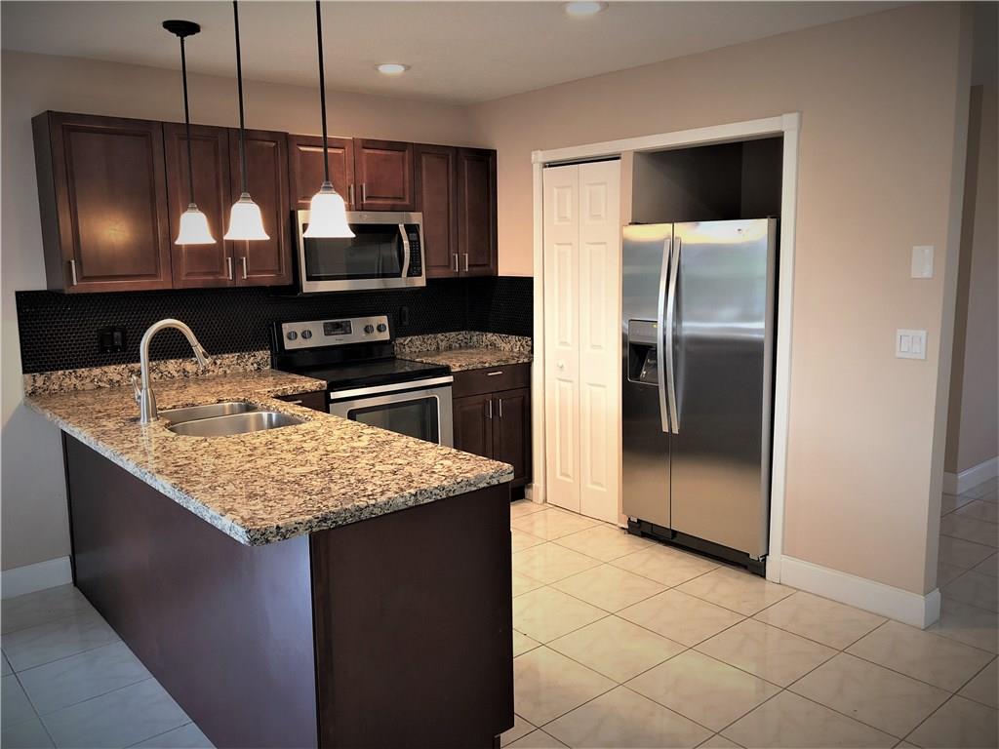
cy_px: 374
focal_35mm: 29
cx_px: 500
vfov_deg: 48.2
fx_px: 837
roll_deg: +0.5
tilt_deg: -8.6
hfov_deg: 61.7
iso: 40
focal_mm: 3.99
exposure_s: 1/20
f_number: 1.8
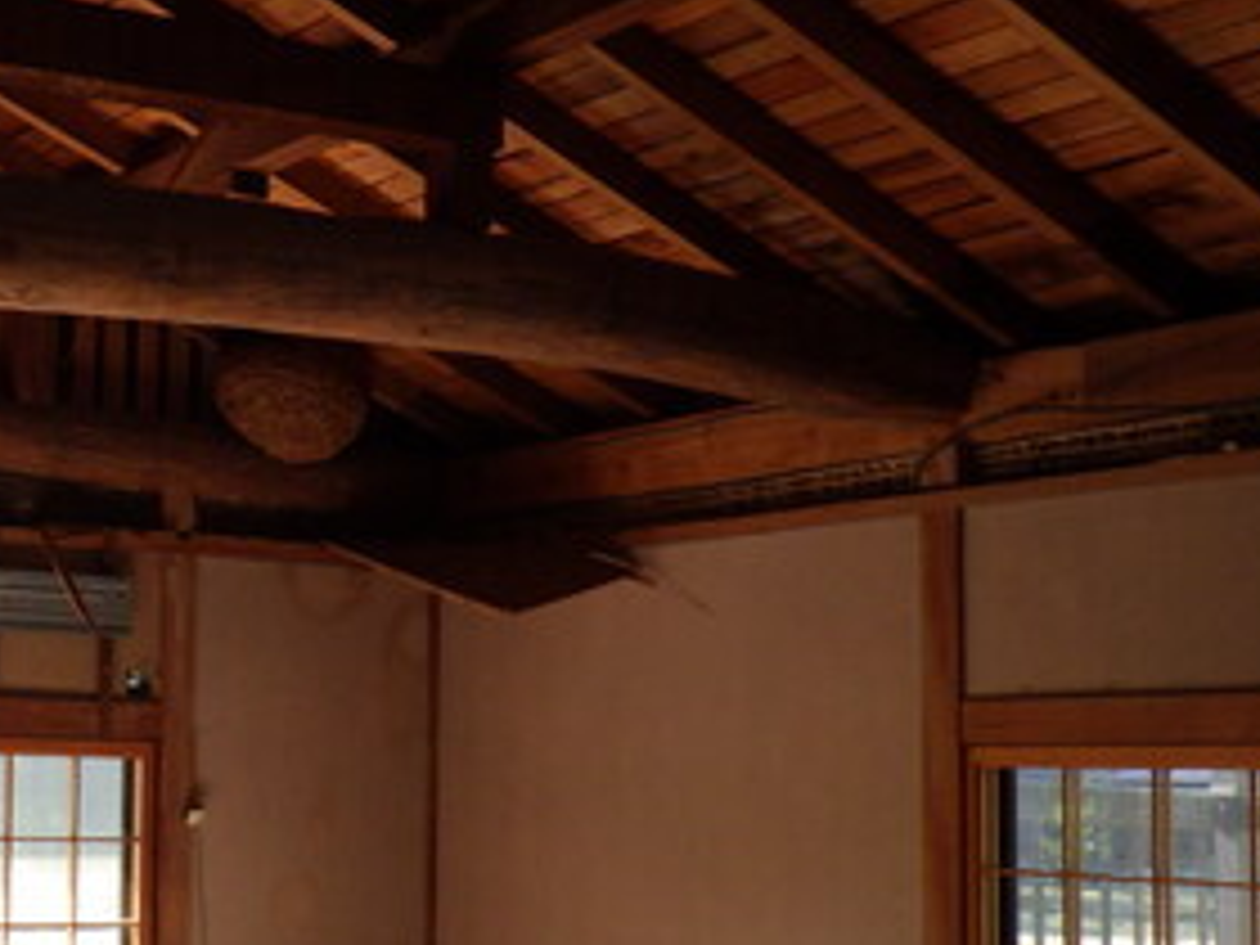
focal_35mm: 60
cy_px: 608
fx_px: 2184
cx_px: -58
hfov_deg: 29.6
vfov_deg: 24.3
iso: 125
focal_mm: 5
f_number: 3.5
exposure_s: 1/125
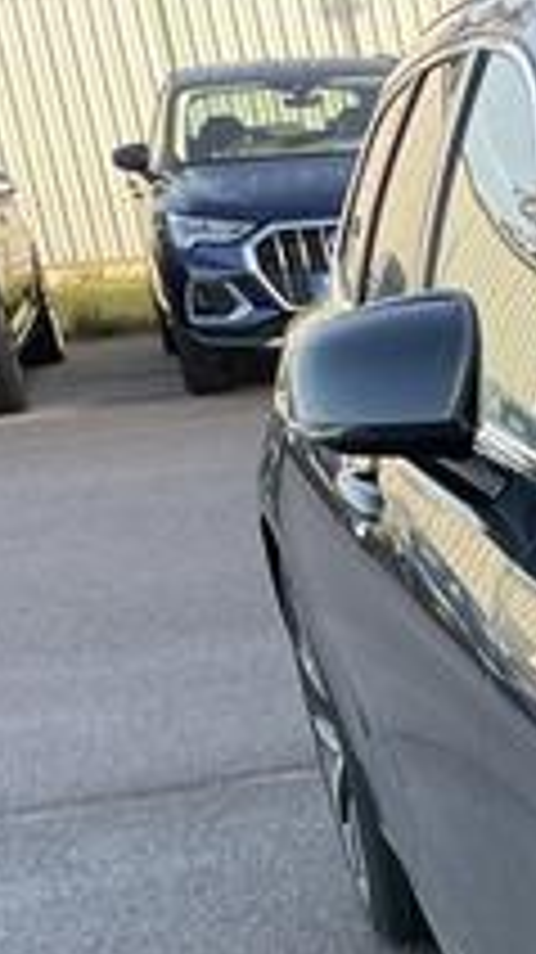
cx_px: 1410
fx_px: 2708
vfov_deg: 18.9
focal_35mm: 107
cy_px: 1130
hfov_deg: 9.6
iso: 32
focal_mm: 4.2
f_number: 1.6
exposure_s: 1/157
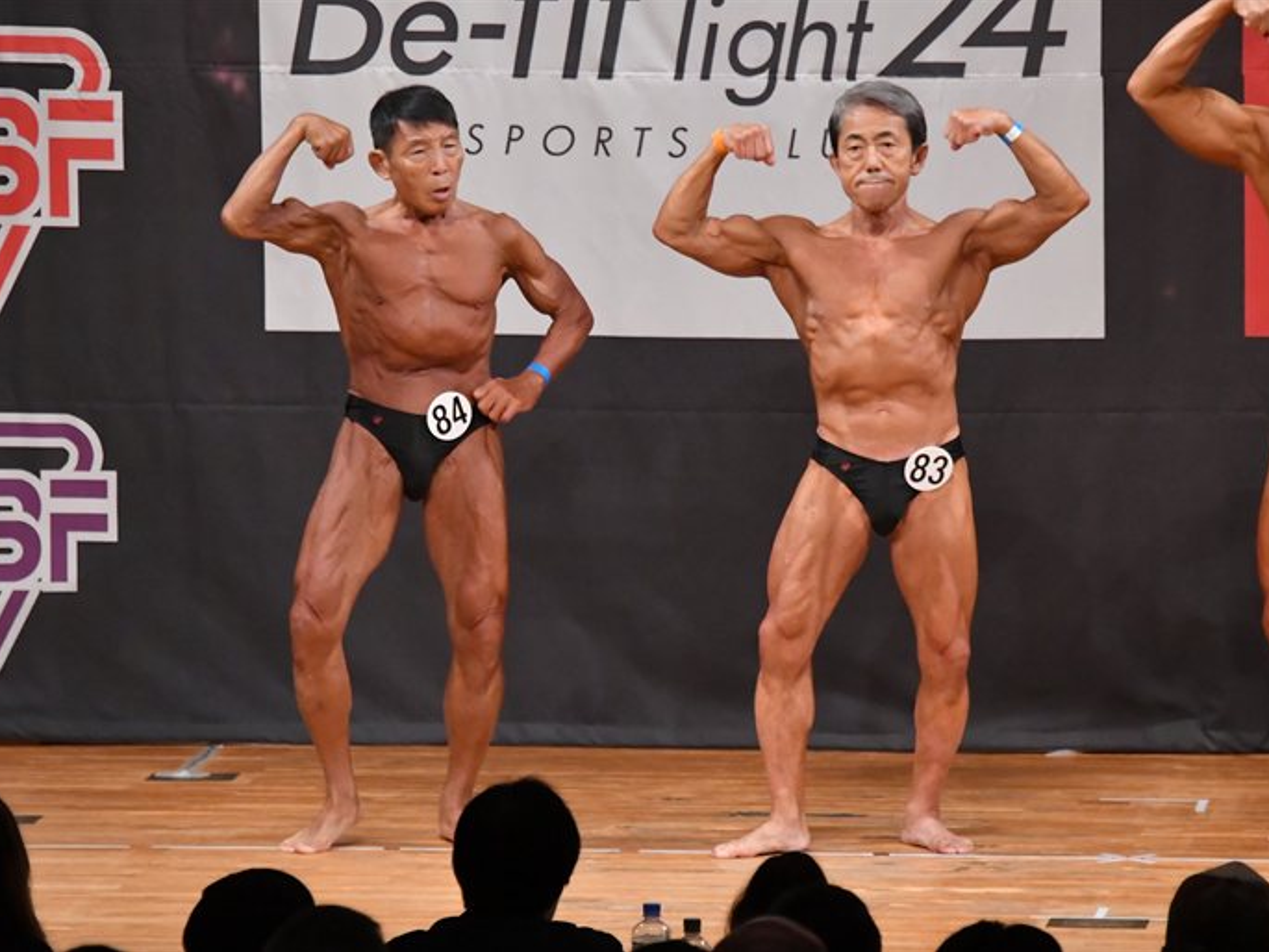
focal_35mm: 310
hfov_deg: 6.4
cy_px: 476
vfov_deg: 4.8
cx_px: 599
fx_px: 11366
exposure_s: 1/400
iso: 7200
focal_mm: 190
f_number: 5.6
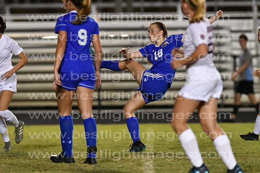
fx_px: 3251
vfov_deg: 3.1
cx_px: 130
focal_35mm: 450
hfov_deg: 4.6
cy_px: 86
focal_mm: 300
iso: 10000
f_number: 3.5
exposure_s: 1/640
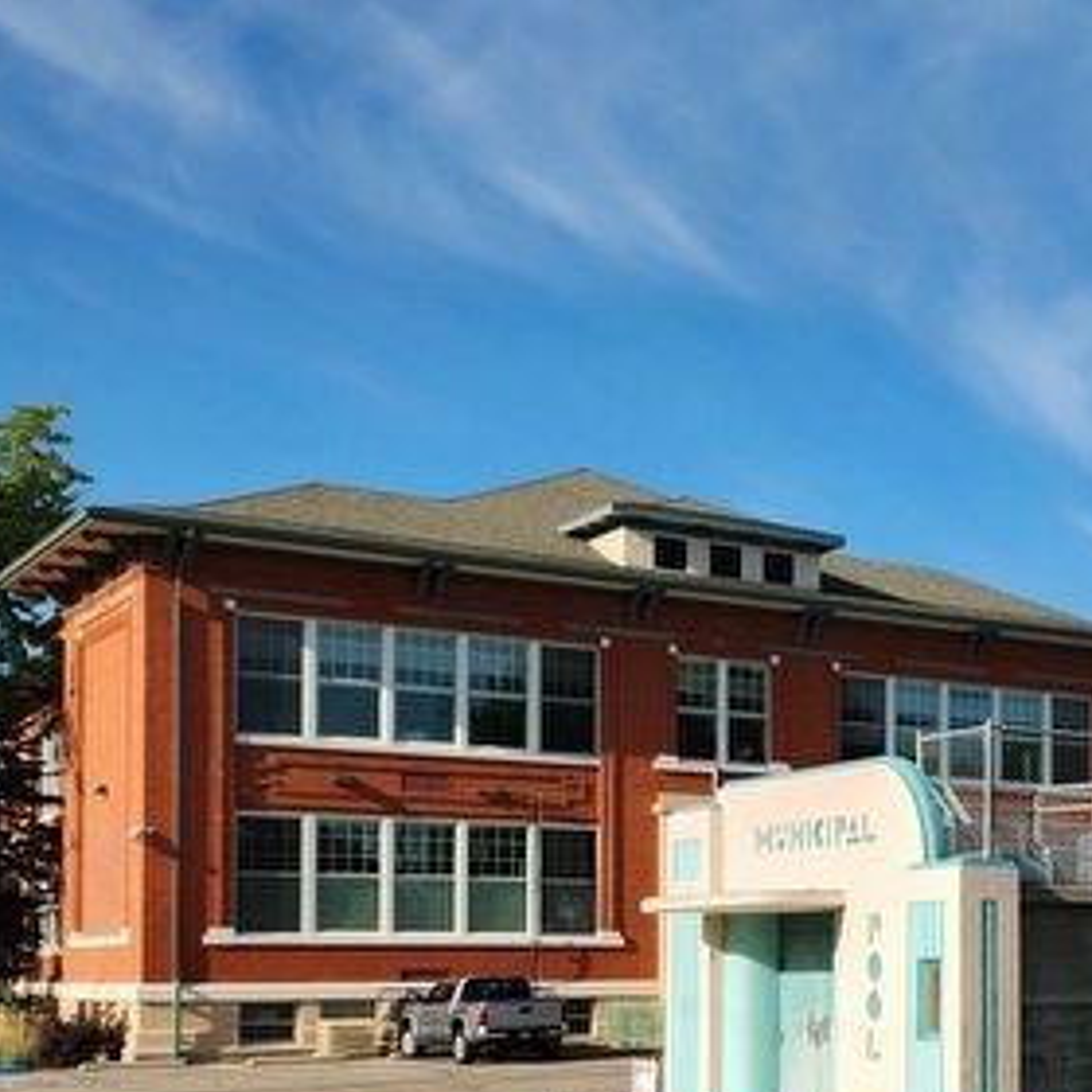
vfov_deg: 28.6
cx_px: 1447
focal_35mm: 58
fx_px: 2070
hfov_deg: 25.2
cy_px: 948
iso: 20
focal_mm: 5.4
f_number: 1.8
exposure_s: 1/1182
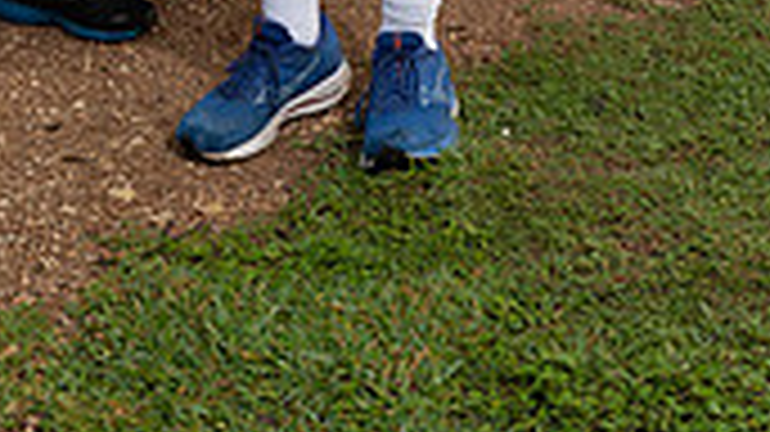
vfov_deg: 10.5
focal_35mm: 102
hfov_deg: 20.7
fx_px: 2082
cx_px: 126
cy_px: -531
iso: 250
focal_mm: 37
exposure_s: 1/250
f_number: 8
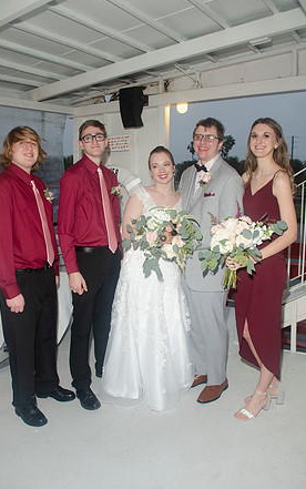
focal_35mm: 28
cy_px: 242
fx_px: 373
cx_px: 145
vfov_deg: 66.4
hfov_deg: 44.6
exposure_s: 1/60
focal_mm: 18
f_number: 5.6
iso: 400
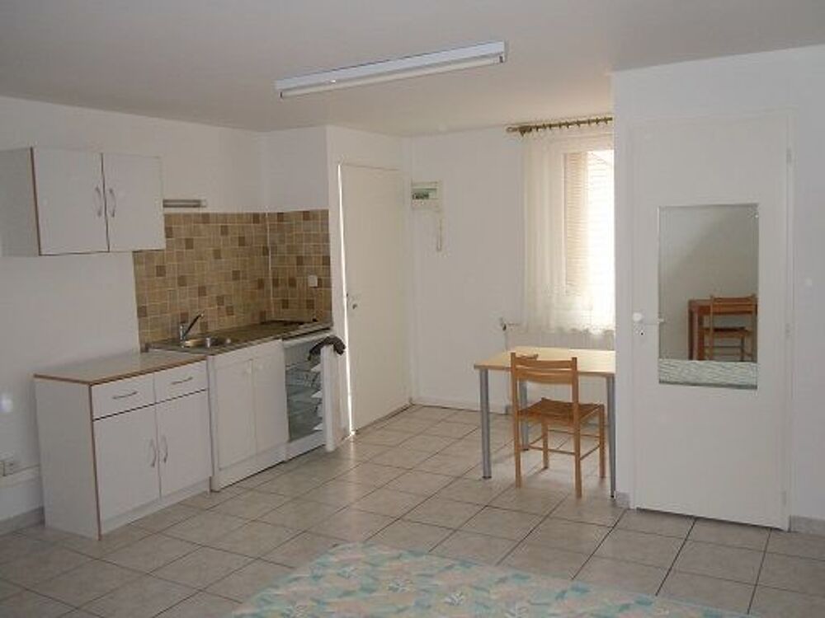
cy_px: 309
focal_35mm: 30
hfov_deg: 60.0
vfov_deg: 46.8
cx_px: 412
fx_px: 715
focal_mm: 5.4
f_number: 3.5
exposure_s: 1/30
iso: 200
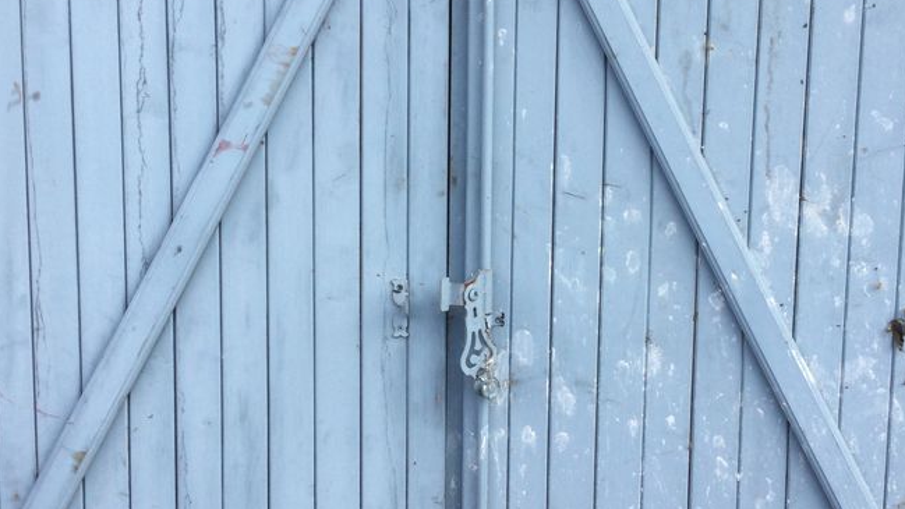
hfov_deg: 39.9
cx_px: 470
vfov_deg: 23.1
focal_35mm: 52
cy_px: 257
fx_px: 1248
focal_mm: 3.3
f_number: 2.4
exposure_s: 1/302
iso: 25
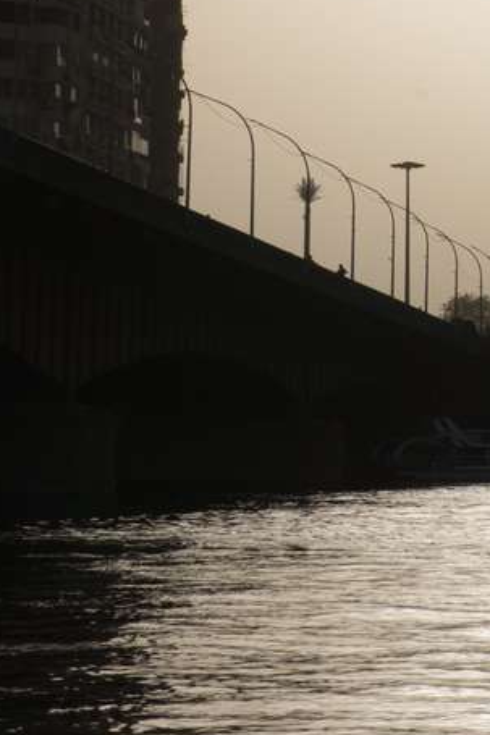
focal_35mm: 190
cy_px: 27
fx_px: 3882
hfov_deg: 7.2
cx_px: 454
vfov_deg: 10.7
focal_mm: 50
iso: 200
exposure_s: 1/250
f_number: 22
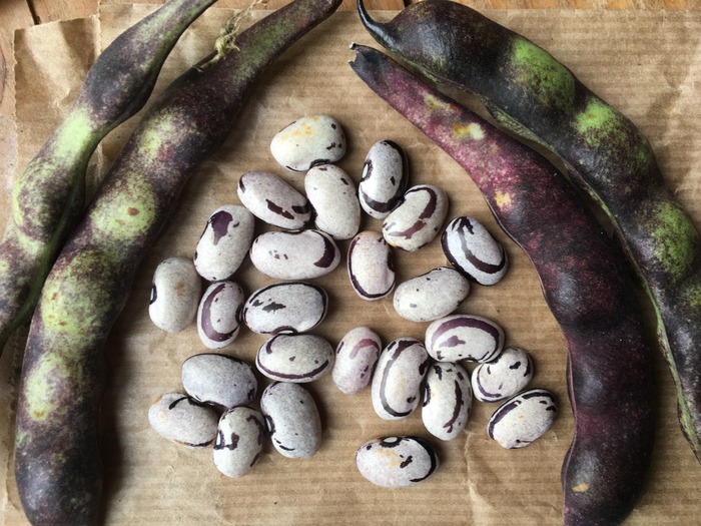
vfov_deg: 48.2
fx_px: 587
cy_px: 263
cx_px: 350
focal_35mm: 29
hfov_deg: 61.7
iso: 32
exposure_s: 1/50
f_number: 2.2
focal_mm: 4.15
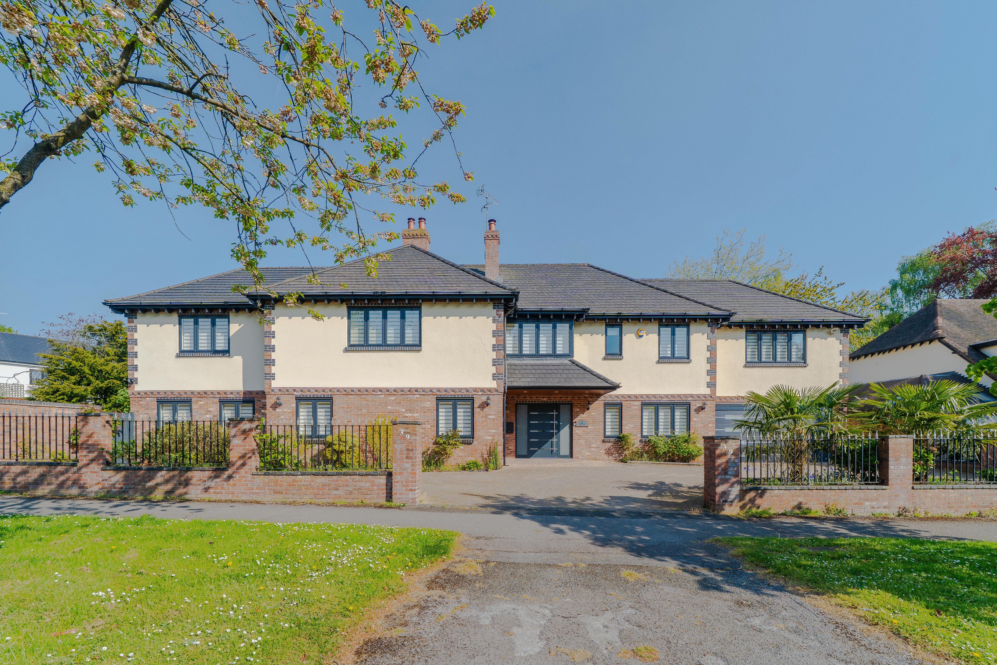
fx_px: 332
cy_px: 332
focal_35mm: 12
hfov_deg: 112.6
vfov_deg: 90.0
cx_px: 498
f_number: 8
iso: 100
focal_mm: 12
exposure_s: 1/250
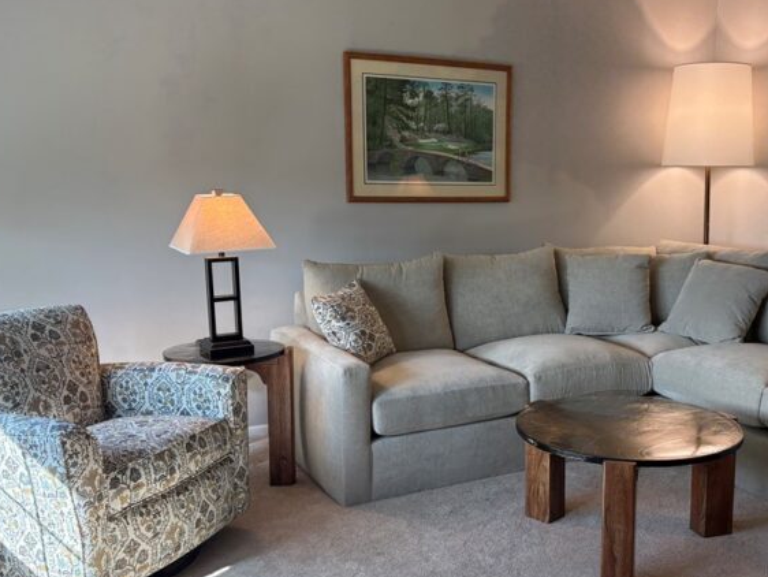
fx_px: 821
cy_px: 308
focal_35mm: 37
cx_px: 507
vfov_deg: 38.7
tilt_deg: -9.6
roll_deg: -0.2
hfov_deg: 49.3
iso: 125
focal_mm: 5.96
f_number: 1.6
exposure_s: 1/147
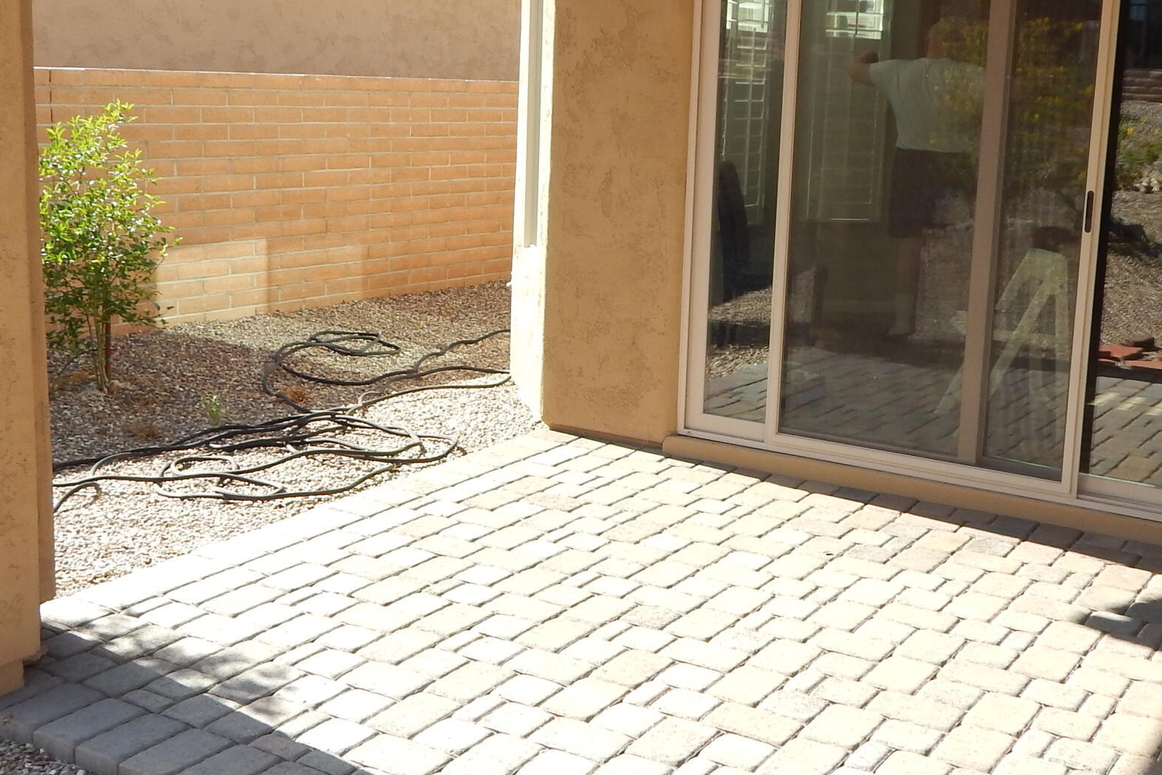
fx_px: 1485
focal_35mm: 46
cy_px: 310
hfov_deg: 42.7
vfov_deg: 29.2
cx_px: 638
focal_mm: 4
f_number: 3
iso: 125
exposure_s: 1/400
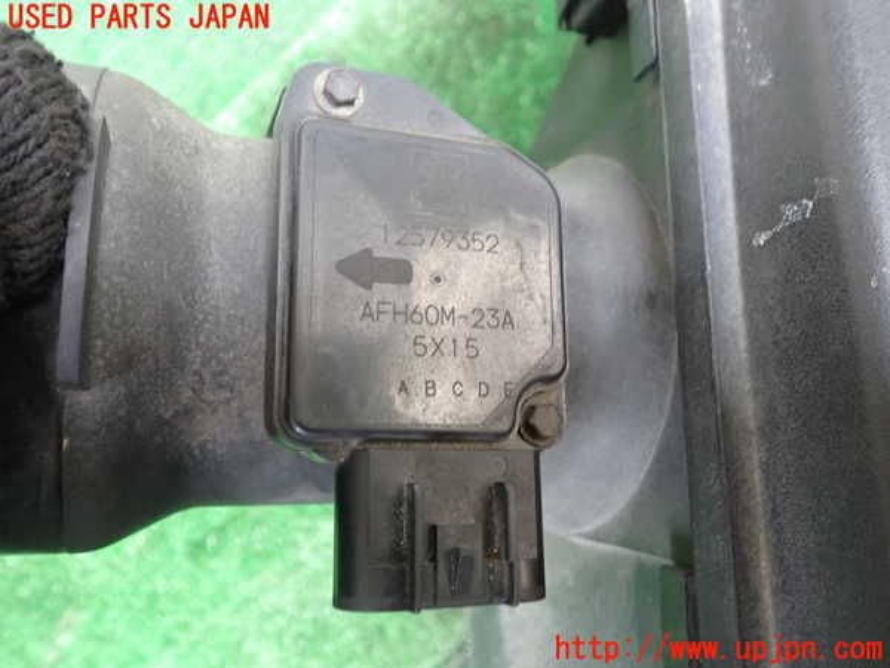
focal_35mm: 30
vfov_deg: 46.8
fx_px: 771
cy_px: 334
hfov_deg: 60.0
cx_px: 445
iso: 200
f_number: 2.3
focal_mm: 5.4
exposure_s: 1/30
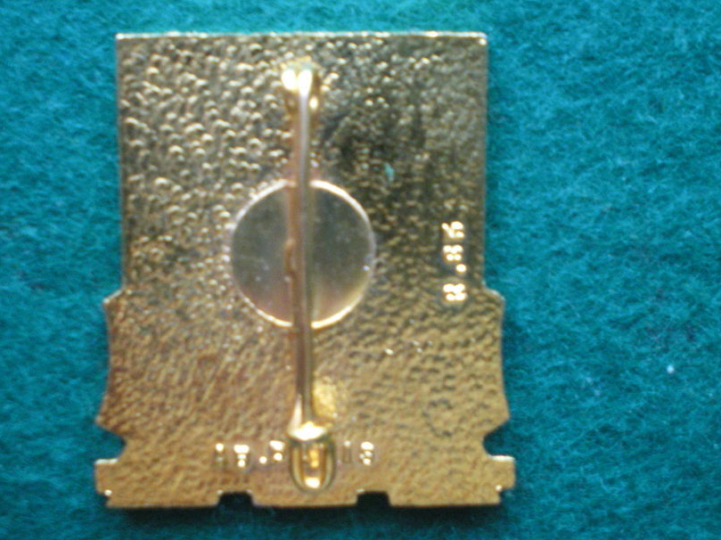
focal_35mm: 47
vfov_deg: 30.9
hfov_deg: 40.4
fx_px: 979
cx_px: 325
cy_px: 264
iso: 400
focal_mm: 6.3
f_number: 3.1
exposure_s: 1/8
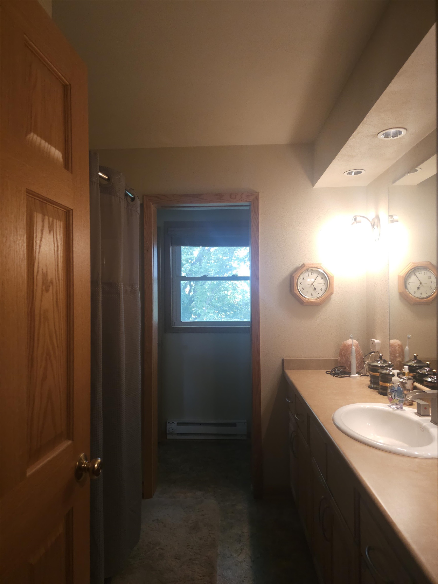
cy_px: 292
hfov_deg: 58.9
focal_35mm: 23
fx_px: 388
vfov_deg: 73.9
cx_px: 219
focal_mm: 6.3
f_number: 1.7
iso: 320
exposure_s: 1/60
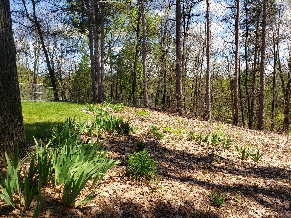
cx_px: 146
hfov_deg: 67.3
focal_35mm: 26
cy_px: 109
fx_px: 219
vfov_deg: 53.1
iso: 50
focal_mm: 4.3
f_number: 2.4
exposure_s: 1/701
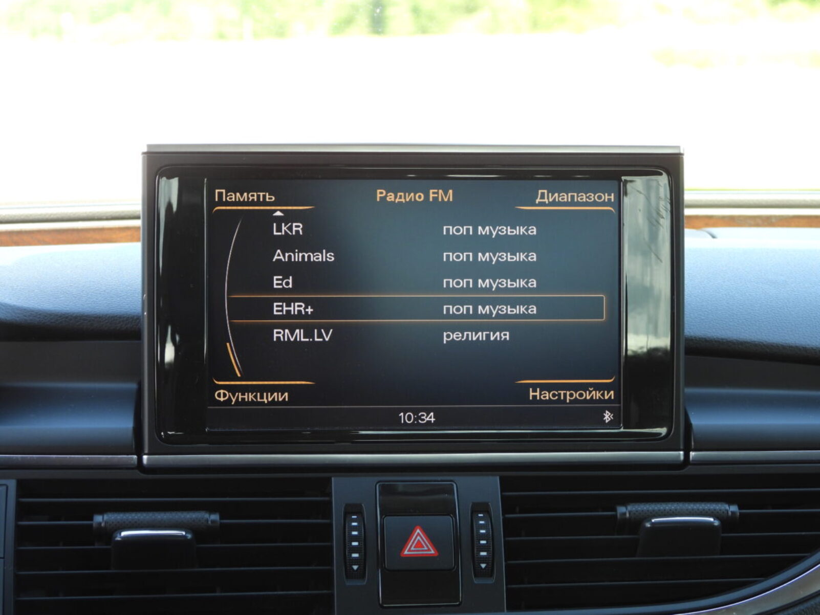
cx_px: 410
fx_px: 2298
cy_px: 308
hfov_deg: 20.2
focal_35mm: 97
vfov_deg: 15.2
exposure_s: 1/60
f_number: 3.5
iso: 125
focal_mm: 17.5
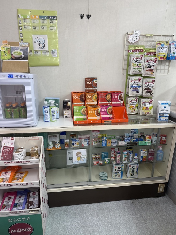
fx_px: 163
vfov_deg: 71.6
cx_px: 88
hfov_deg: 56.8
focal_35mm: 24
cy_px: 118
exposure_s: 1/60
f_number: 1.78
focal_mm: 6.76
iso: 125
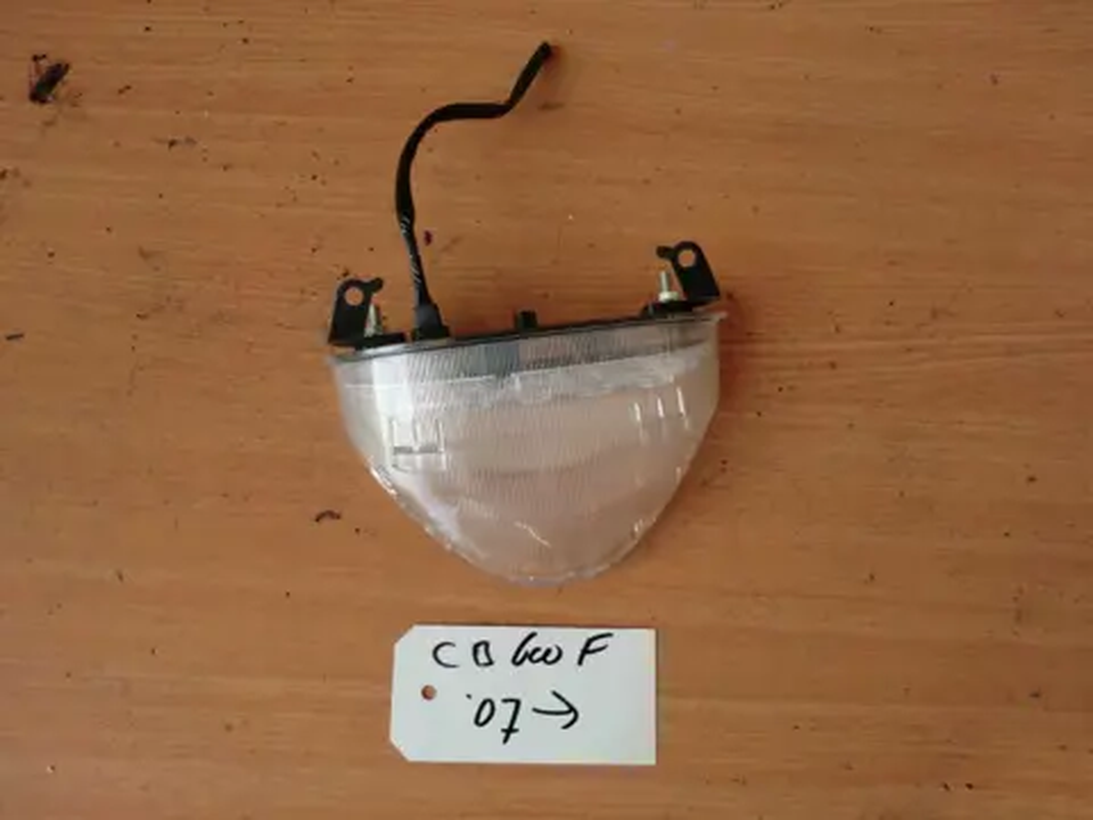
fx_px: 853
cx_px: 546
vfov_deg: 51.4
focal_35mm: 27
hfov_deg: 65.3
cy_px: 410
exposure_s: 1/60
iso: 50
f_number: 3.2
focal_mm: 4.9
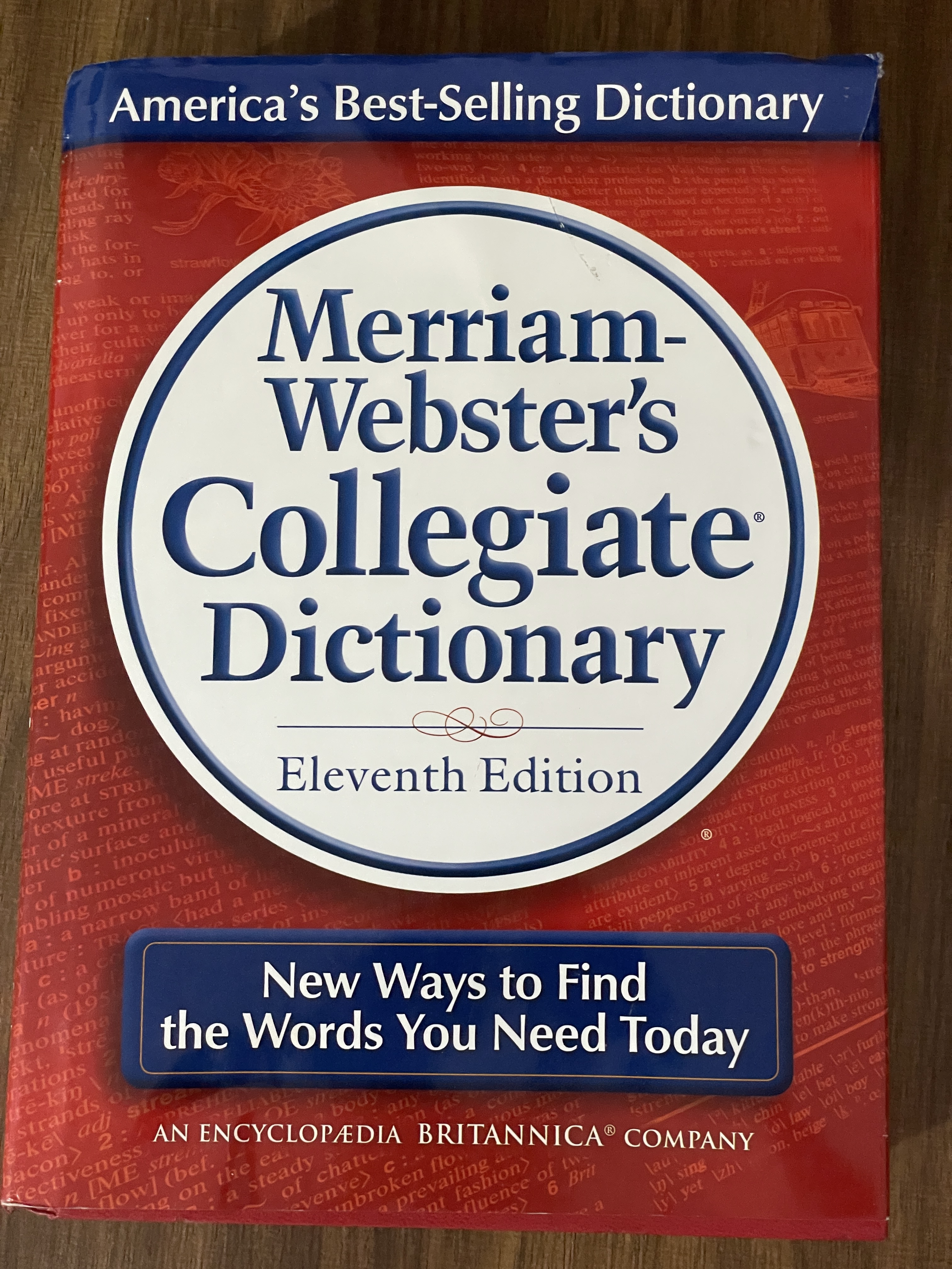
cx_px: 476
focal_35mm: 52
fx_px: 1907
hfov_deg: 28.0
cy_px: 634
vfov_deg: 36.8
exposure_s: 1/46
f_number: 2
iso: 800
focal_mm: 6
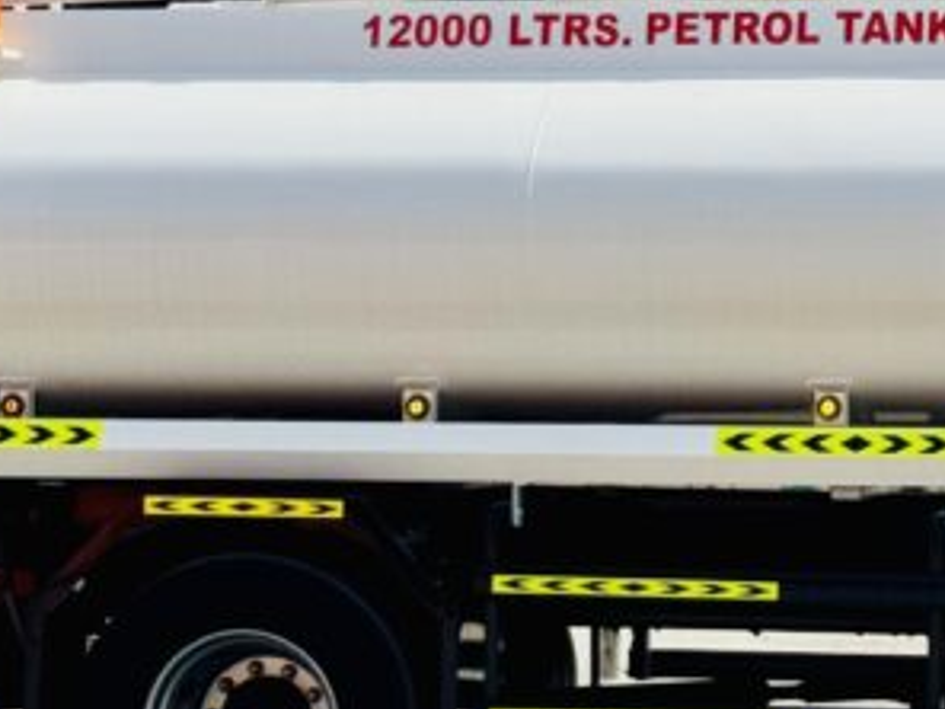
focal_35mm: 166
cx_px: 1076
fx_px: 4532
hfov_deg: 11.7
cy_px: 147
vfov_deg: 8.9
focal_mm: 6.76
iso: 64
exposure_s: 1/9009
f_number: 1.78
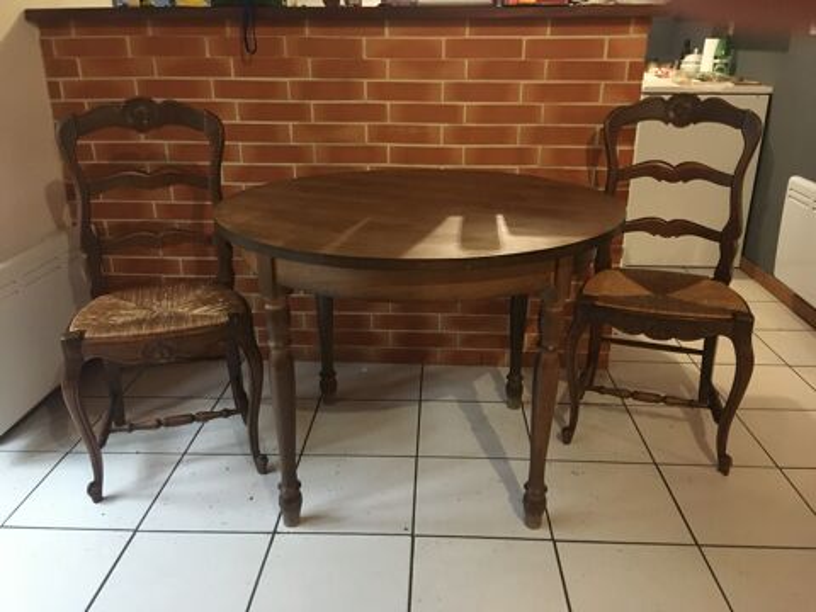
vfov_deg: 48.2
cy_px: 306
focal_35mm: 29
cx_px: 408
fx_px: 684
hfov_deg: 61.7
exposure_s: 1/17
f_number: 2.2
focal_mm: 4.15
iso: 320
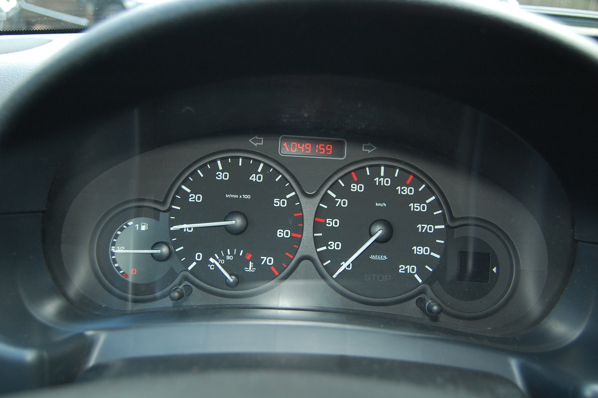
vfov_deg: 38.3
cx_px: 299
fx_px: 573
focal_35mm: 34
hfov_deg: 55.2
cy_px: 199
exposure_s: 1/60
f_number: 3.8
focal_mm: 23
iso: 400
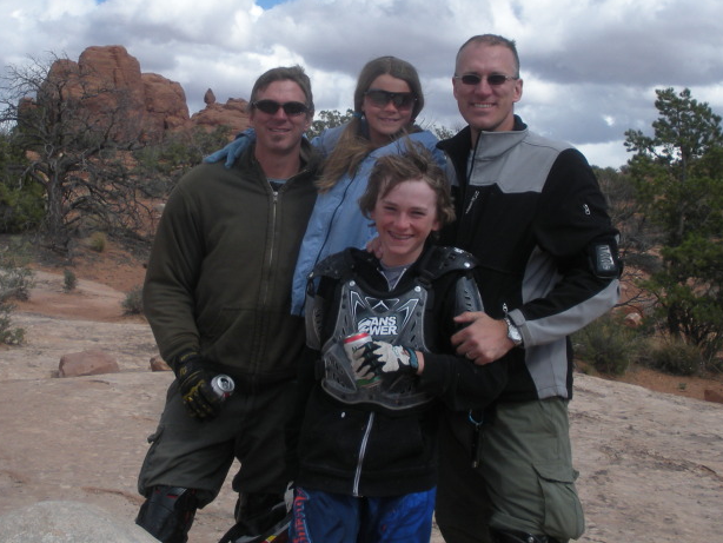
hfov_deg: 32.2
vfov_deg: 24.2
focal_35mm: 60
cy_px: 147
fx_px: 1254
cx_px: 362
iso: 64
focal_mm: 6.3
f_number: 3.5
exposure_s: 1/916
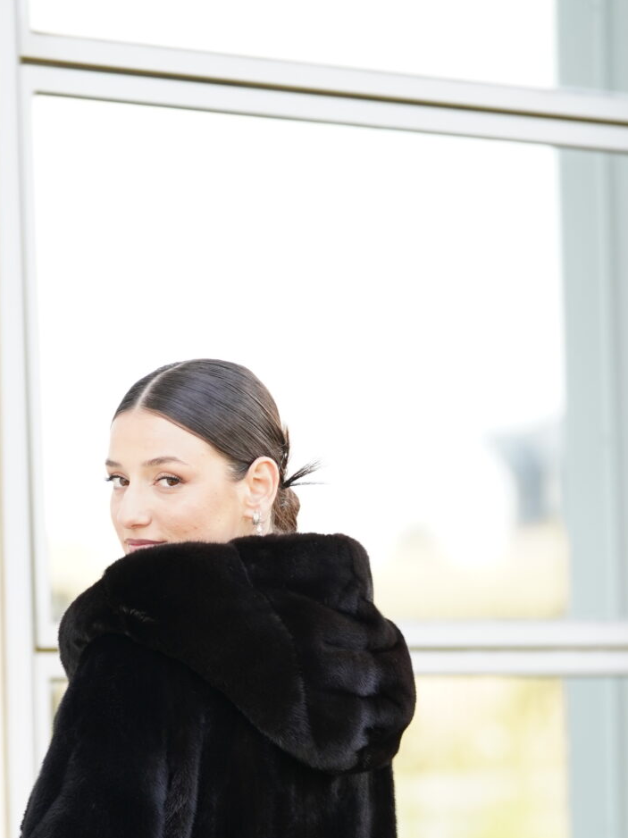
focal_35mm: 336
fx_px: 8131
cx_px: 86
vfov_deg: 5.9
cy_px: 987
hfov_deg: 4.4
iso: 250
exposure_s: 1/250
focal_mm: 128
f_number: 2.8
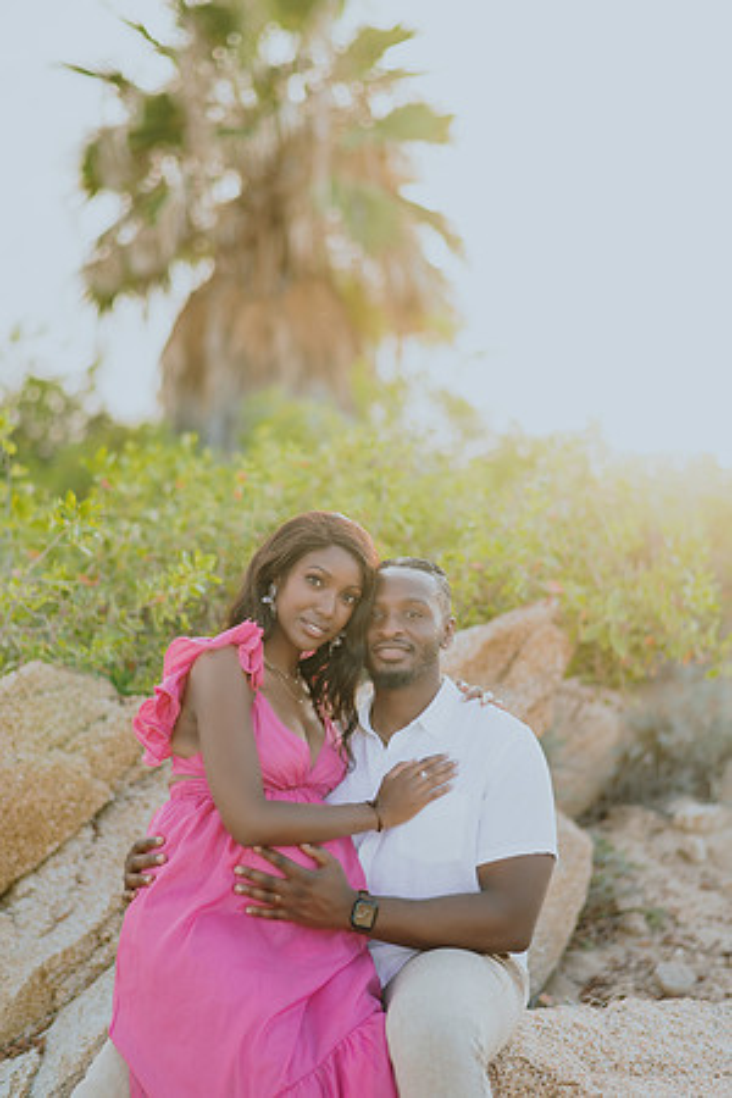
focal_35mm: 58
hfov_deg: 23.4
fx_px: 1769
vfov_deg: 34.5
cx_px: 366
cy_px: 549
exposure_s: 1/800
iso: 100
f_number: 1.8
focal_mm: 58
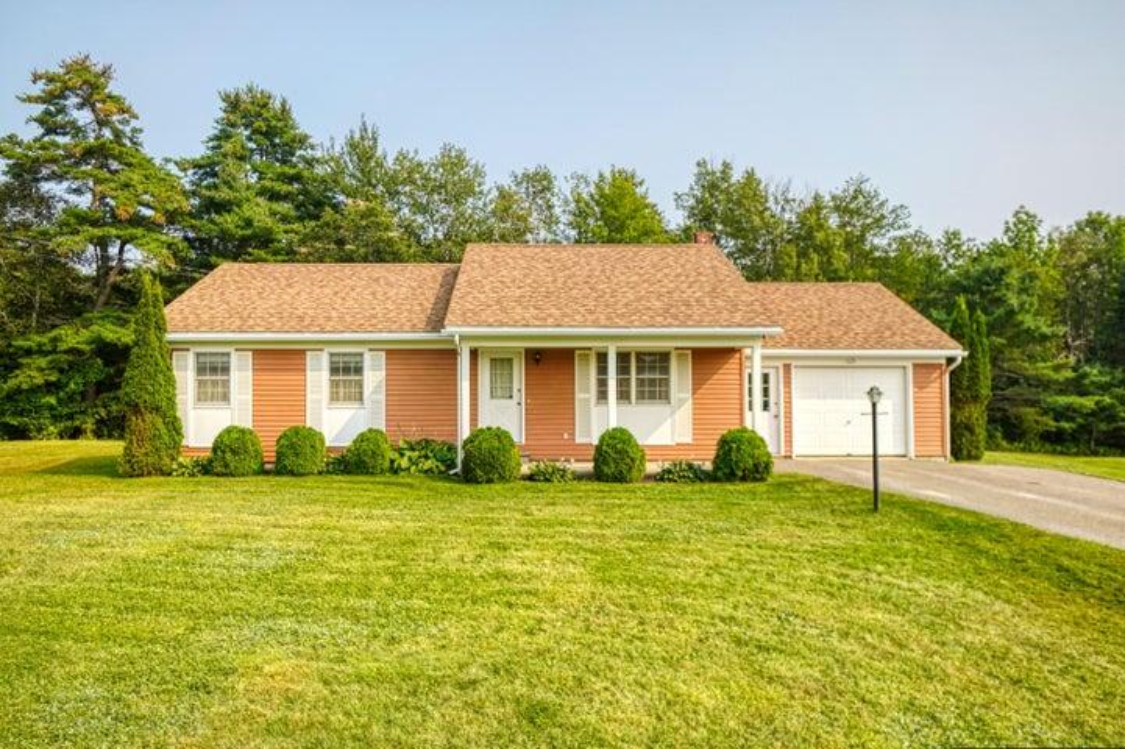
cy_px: 374
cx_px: 562
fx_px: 687
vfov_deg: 57.2
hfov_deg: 78.6
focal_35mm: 22
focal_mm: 15
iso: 100
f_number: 4
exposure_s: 1/1000
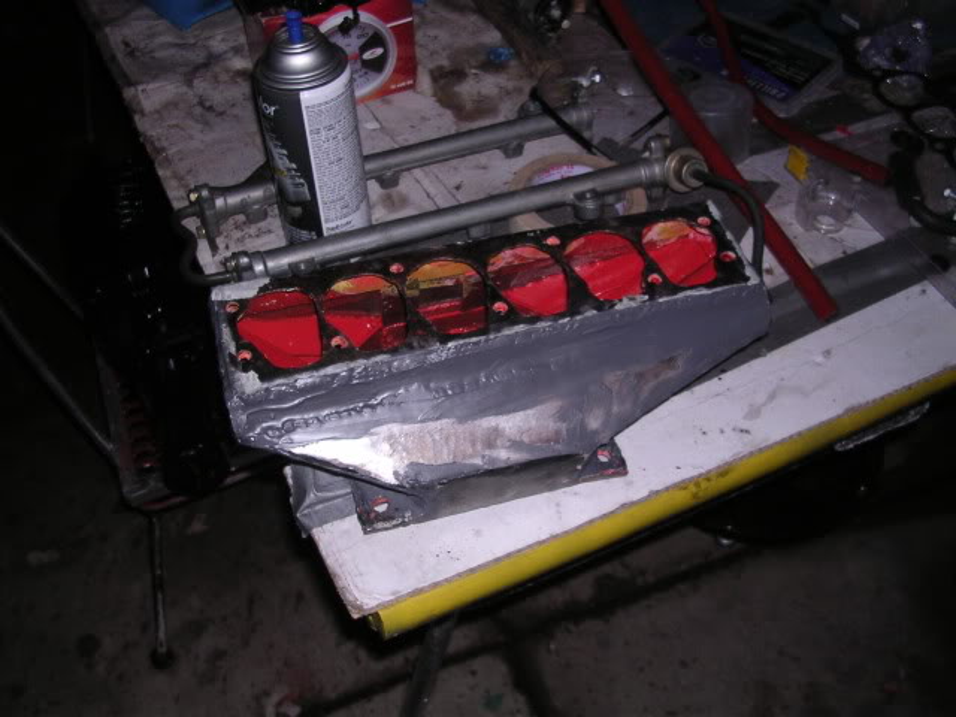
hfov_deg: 49.0
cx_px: 478
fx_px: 1049
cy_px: 358
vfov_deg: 37.7
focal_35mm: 38
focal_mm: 5.8
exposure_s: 1/60.1
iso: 100
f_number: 2.8
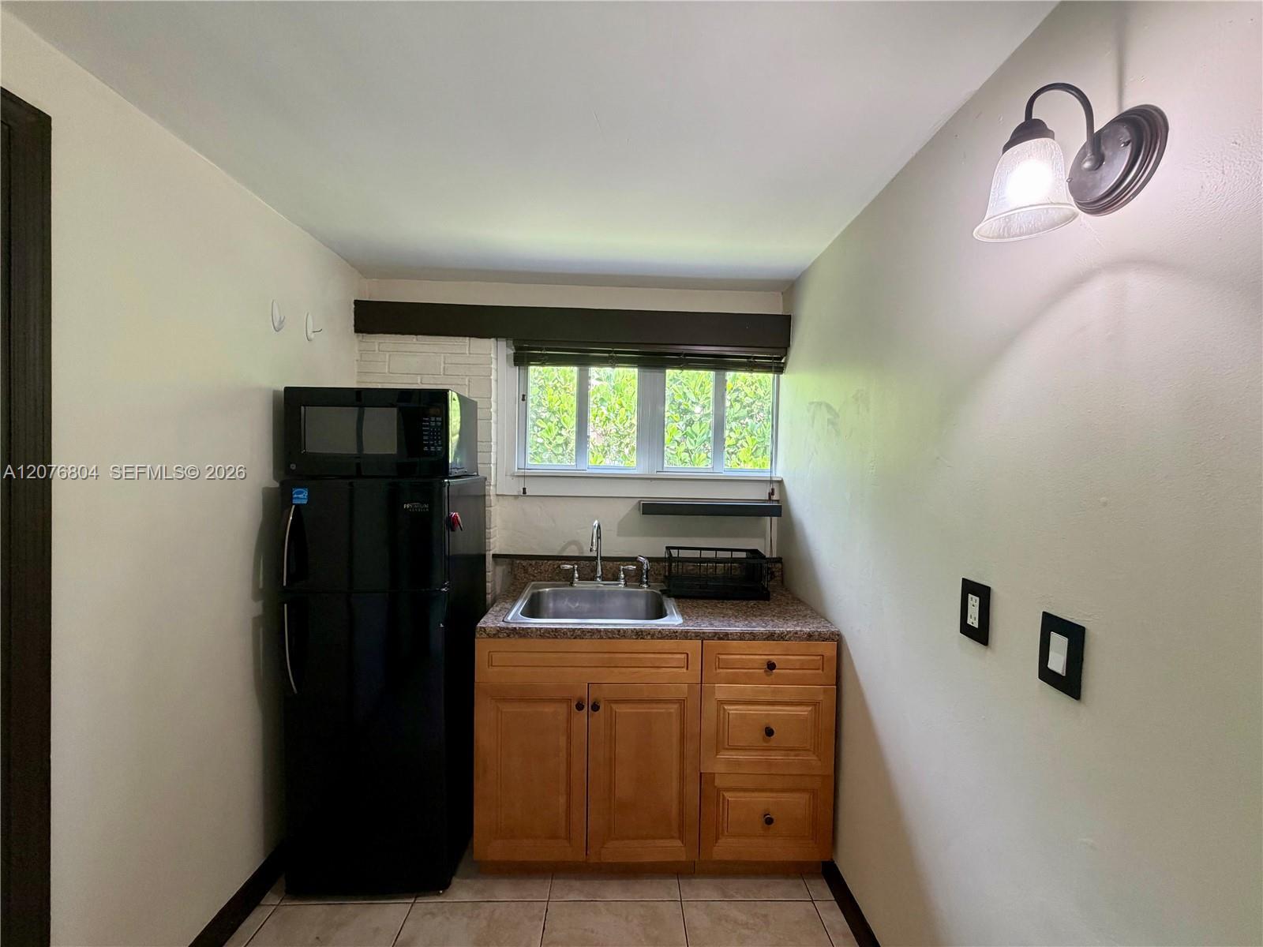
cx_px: 632
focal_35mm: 14
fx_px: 511
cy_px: 474
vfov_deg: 85.7
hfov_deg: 102.1
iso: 200
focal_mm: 2.22
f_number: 2.2
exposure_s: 1/60
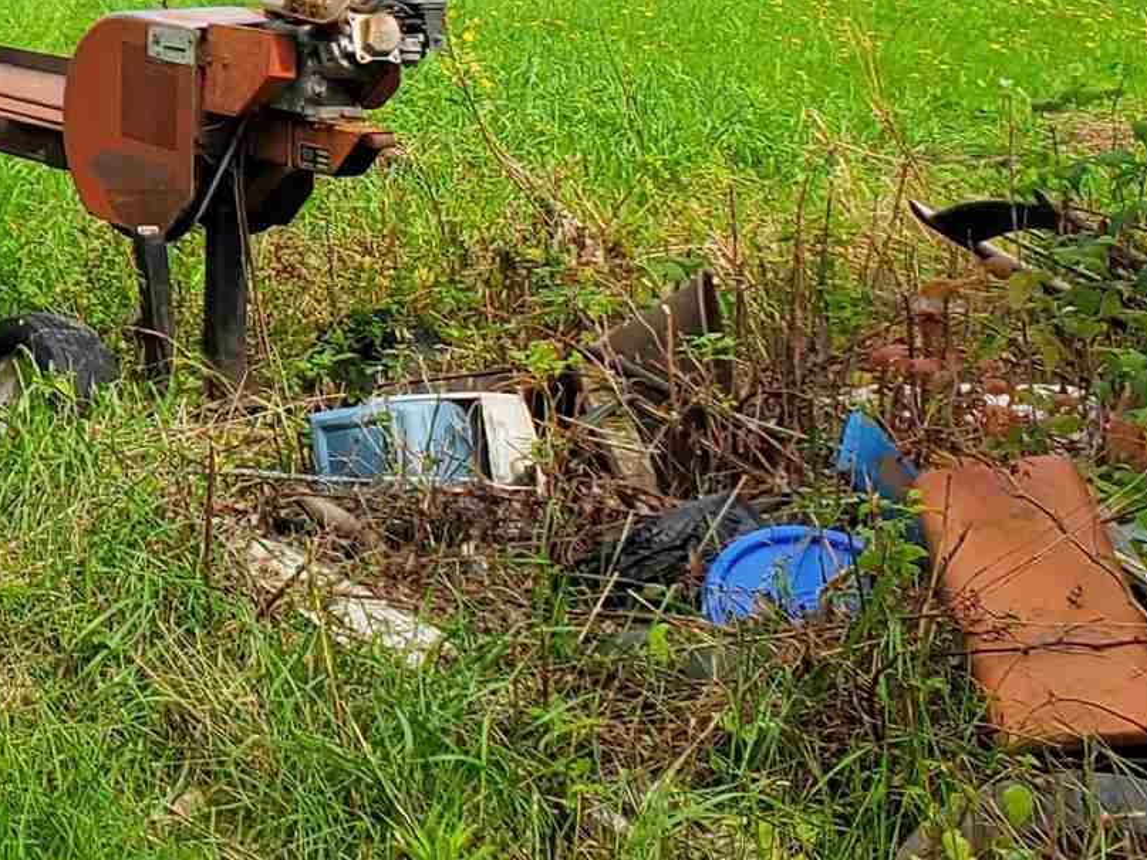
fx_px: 3280
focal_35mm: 99
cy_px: -323
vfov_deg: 14.2
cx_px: -492
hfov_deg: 18.0
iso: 50
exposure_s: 1/1501
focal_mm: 4.3
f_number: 2.4
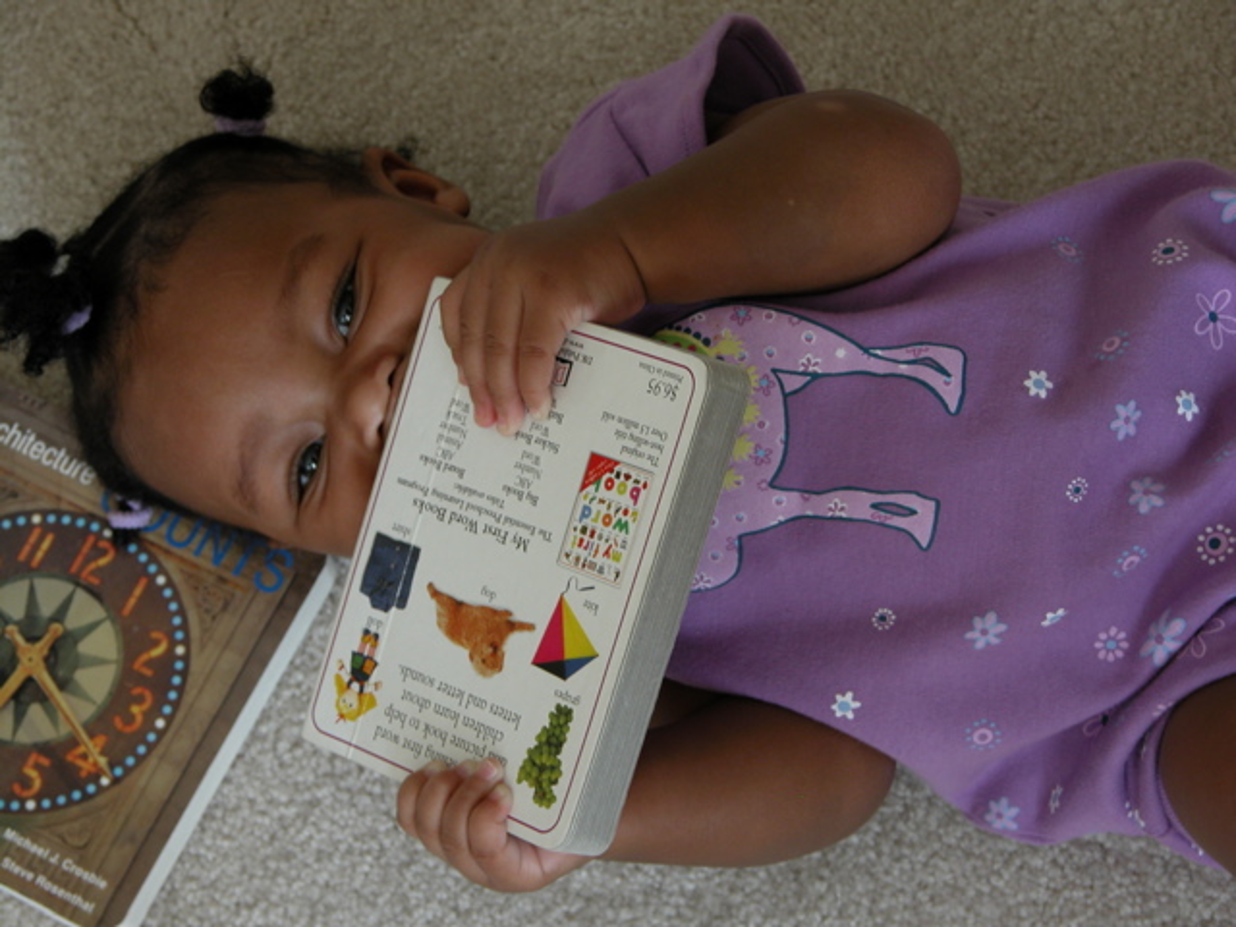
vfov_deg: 13.8
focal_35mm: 107
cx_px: 618
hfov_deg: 18.4
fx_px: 3821
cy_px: 464
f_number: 3.7
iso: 100
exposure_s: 1/39.8
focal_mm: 27.3
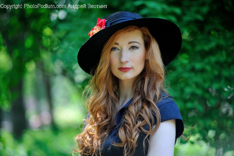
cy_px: 78
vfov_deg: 10.1
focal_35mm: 135
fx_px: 877
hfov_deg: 15.2
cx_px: 117
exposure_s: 1/200
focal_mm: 135
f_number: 2.8
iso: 200
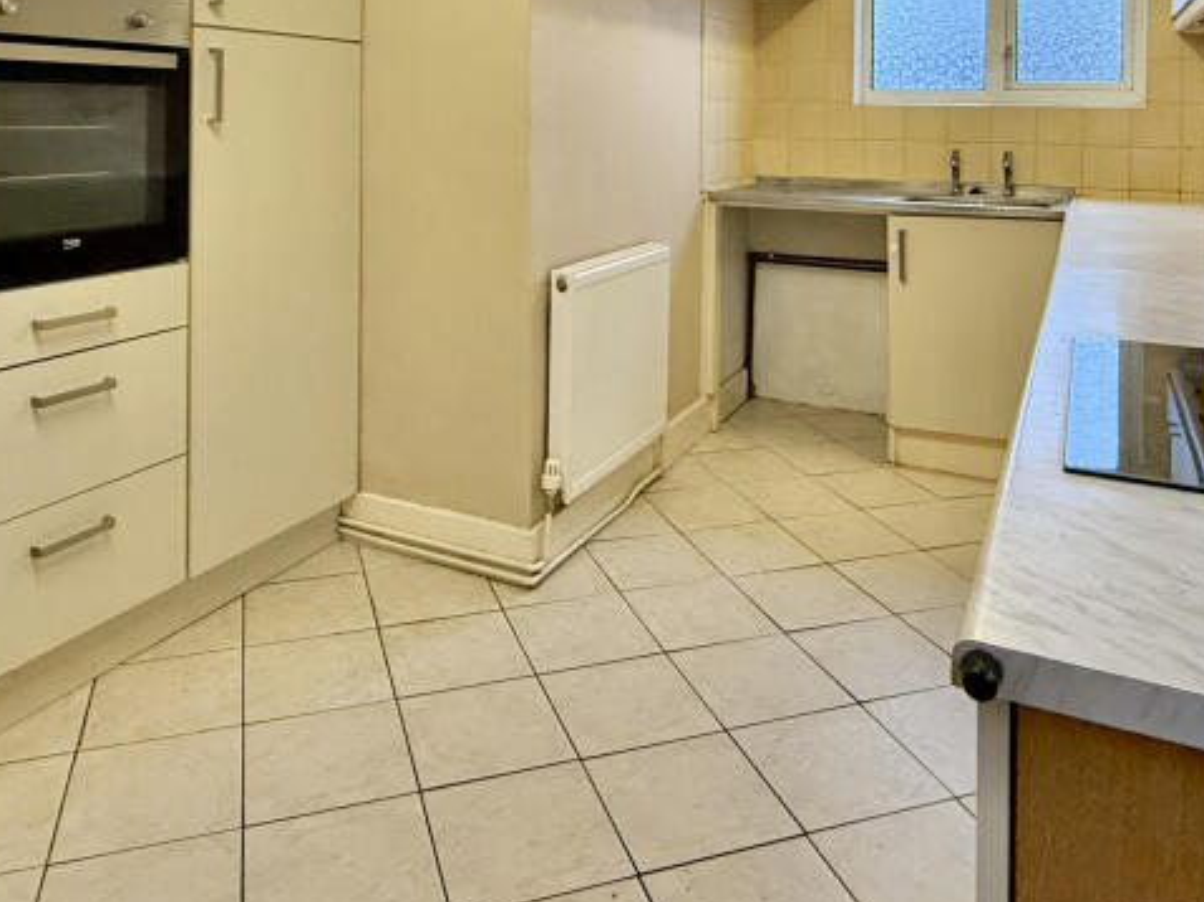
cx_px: 572
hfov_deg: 60.0
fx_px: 1043
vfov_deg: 43.2
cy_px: 111
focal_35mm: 30
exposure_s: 1/100
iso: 400
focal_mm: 2.22
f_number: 2.2
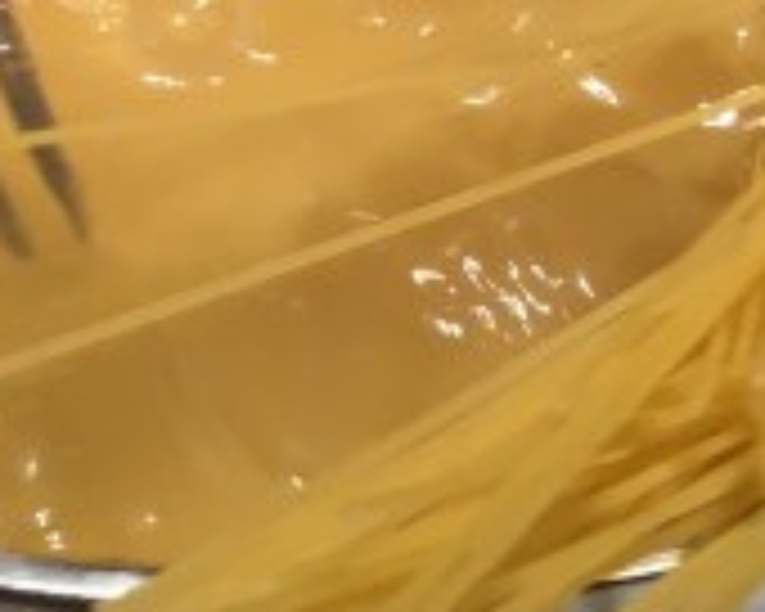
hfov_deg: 14.3
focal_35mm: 133
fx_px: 3011
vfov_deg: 11.1
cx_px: 68
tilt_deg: -44.6
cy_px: -360
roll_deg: -2.8
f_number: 2.2
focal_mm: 4.15
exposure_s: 1/33
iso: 32
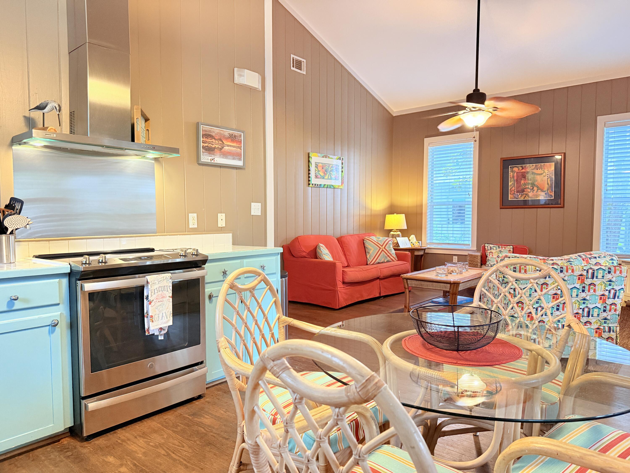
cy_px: 236
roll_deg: -0.1
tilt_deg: -2.9
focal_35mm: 24
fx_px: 437
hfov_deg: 71.6
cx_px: 315
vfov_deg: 56.8
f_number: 1.78
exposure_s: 1/60
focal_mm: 6.76
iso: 400
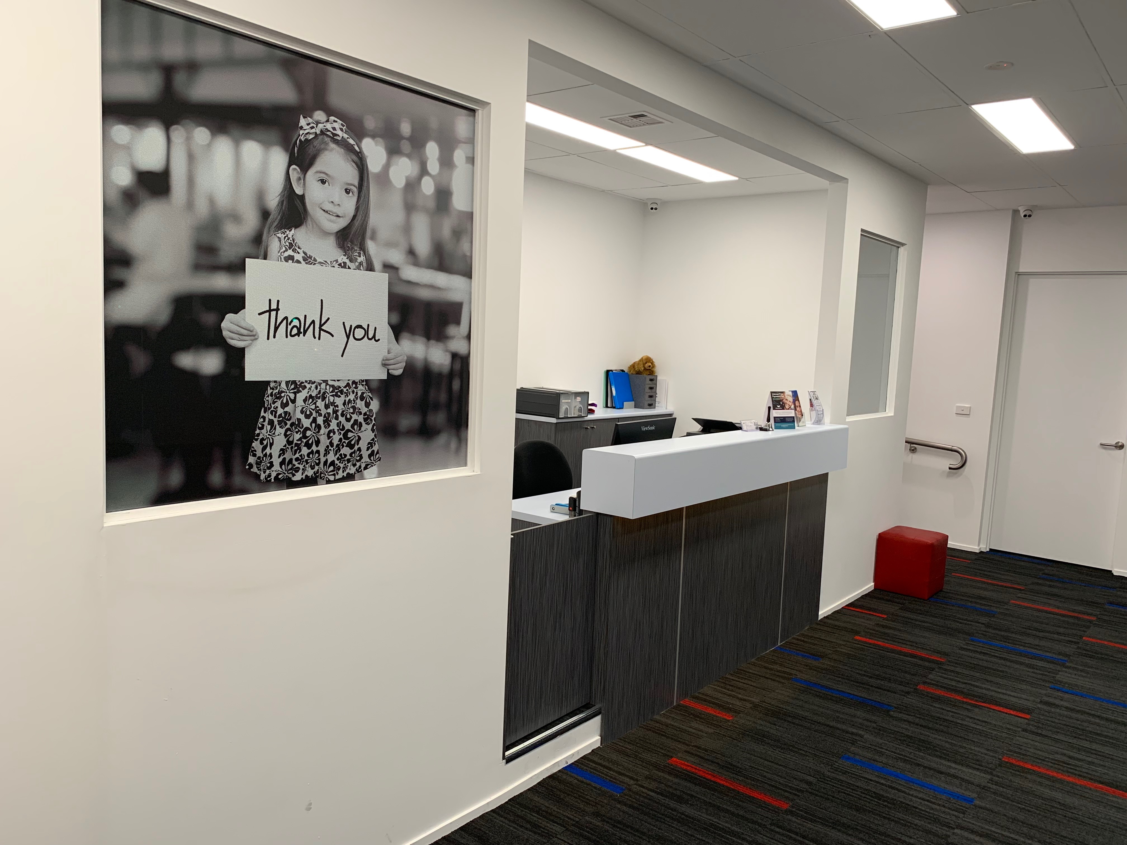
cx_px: 564
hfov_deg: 67.3
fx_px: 846
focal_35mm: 26
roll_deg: -3.1
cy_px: 422
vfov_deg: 53.1
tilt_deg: -6.3
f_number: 1.8
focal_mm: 4.25
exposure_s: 1/100
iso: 100
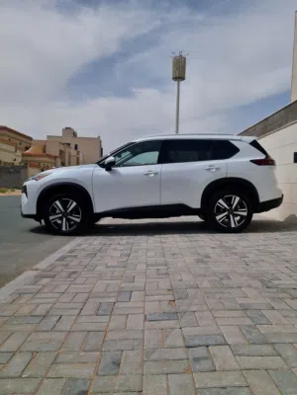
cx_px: 148
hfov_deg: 53.1
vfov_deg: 67.3
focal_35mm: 26
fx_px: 297
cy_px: 198
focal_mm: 5.4
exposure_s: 1/24448
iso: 50
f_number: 1.8
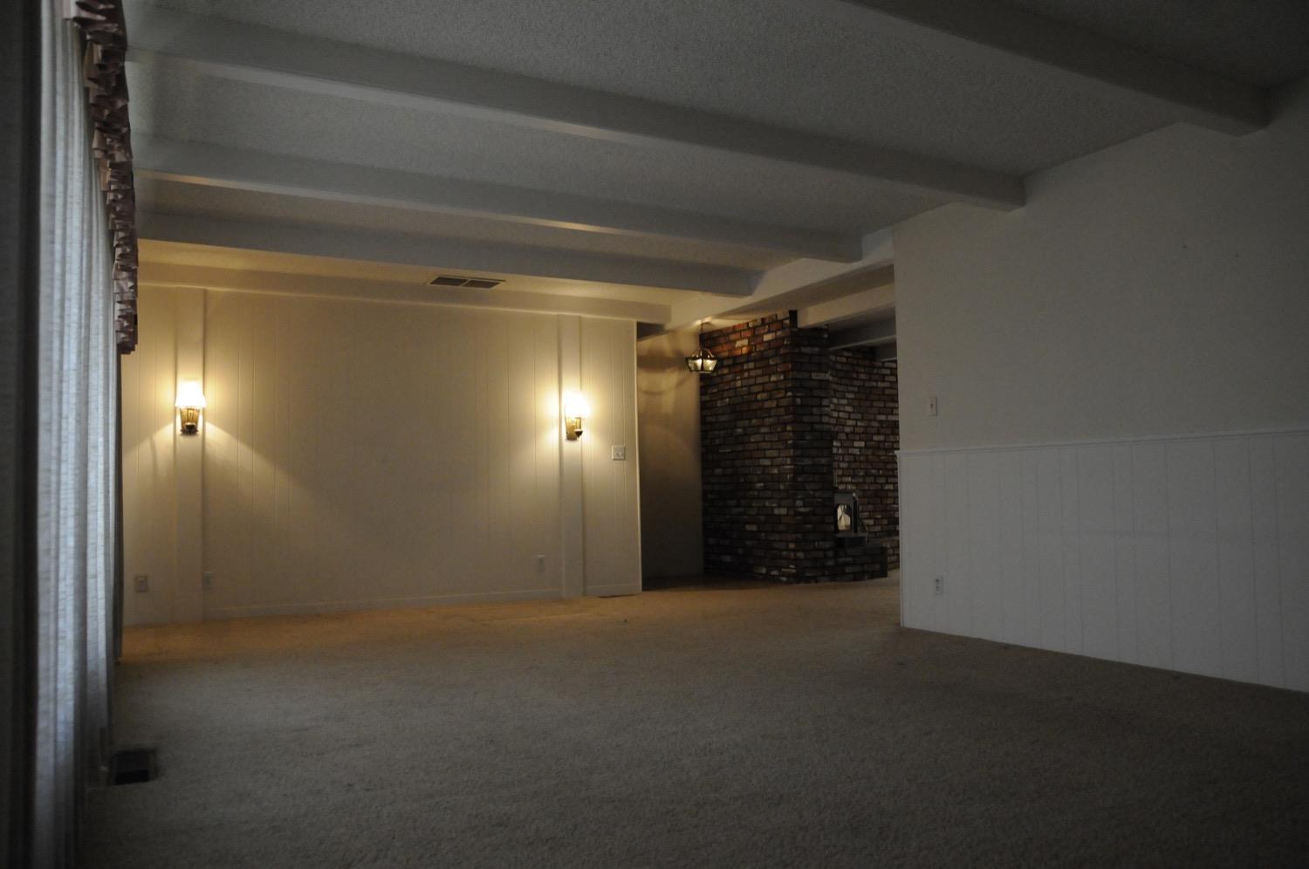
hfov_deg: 41.2
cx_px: 654
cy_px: 434
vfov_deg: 28.0
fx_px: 1743
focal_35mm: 48
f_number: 4.5
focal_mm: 32
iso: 2000
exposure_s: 1/200
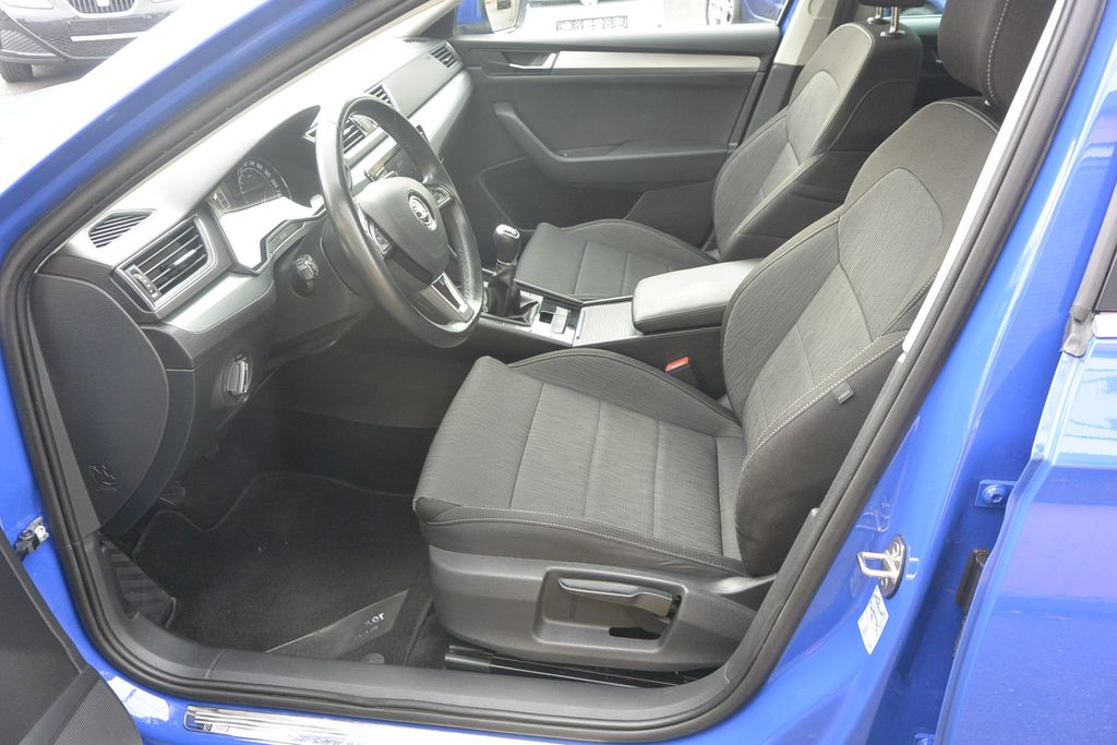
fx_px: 838
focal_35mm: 27
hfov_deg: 67.4
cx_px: 558
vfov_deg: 47.9
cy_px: 372
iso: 280
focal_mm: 10
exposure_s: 1/125
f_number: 3.5
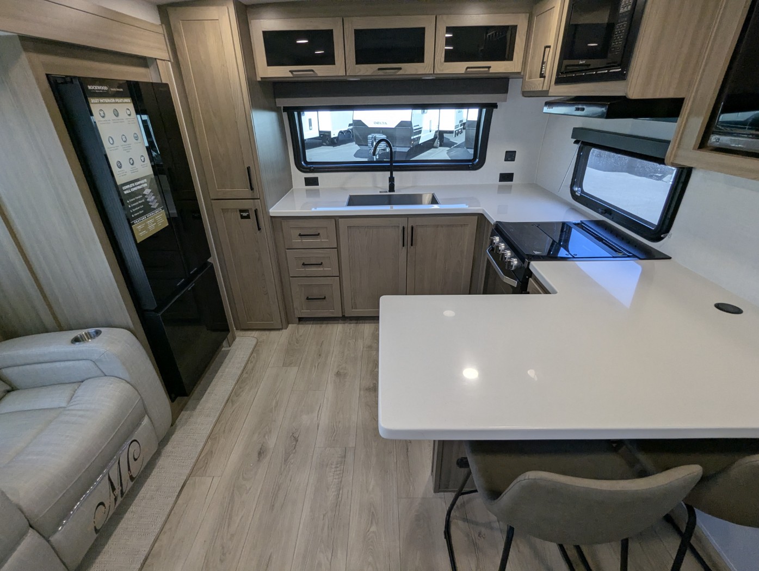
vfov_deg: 78.2
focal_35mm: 16
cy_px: 286
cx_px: 380
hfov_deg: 94.4
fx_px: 351
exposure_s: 1/189
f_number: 2.2
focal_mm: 2.35
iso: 190
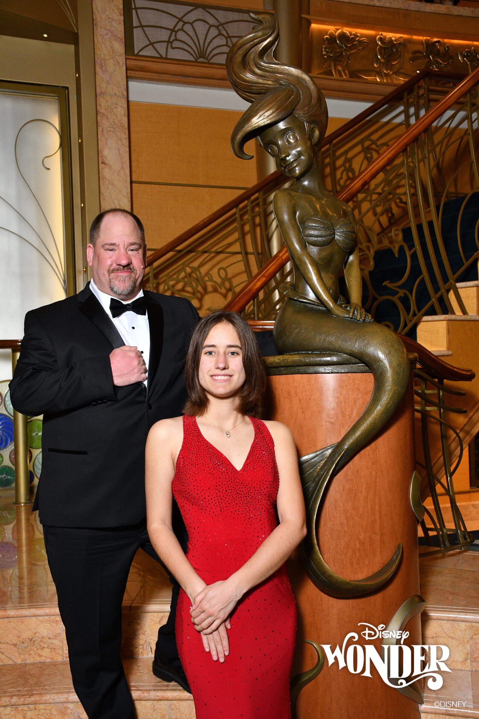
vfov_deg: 48.5
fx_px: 798
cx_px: 240
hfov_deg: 33.4
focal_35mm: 40
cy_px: 360
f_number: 5.6
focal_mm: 27
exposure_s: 1/125
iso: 800
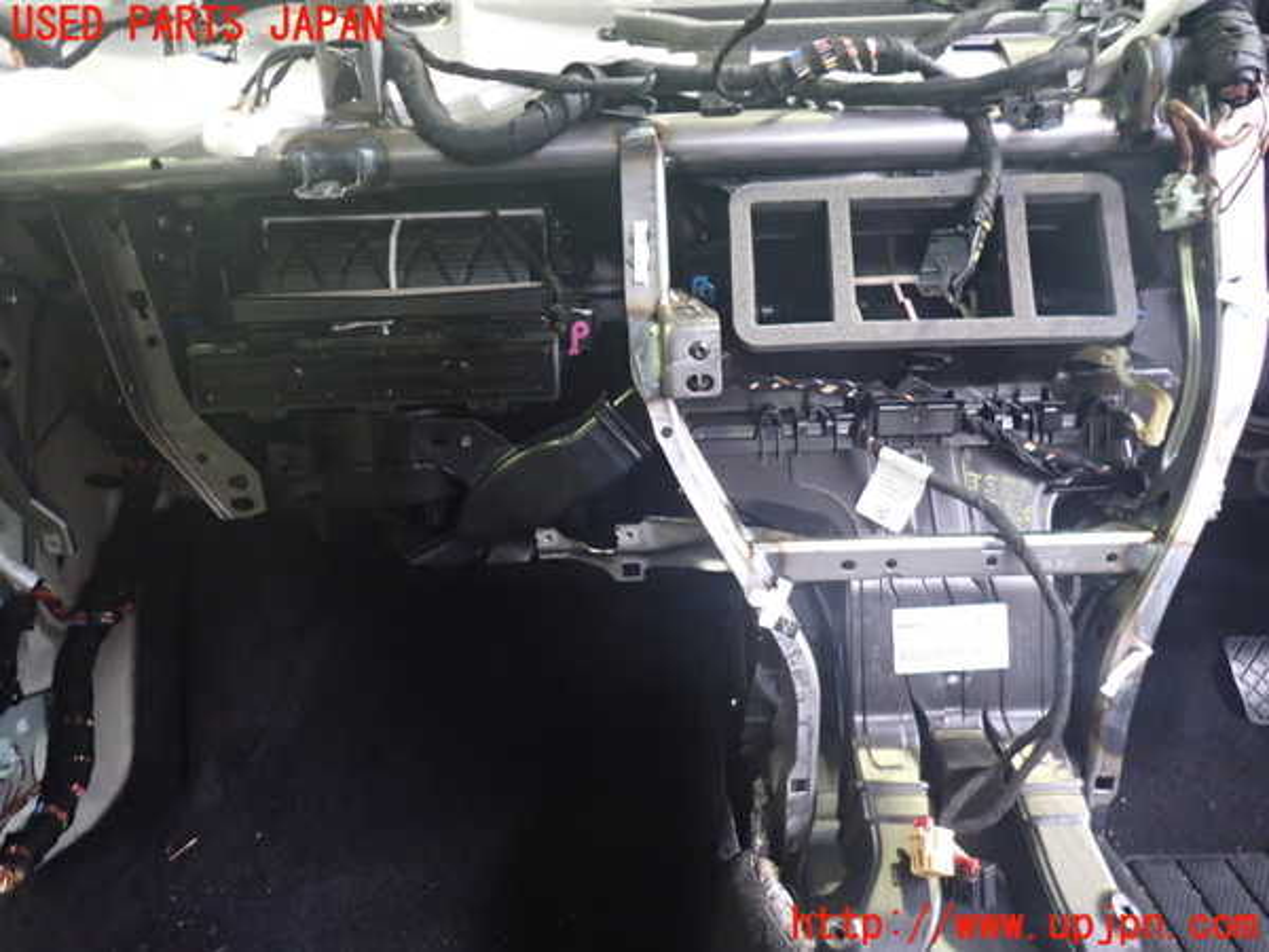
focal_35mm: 25
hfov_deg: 69.4
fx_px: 916
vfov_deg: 54.9
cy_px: 476
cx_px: 634
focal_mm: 4.5
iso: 800
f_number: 2
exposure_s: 1/30
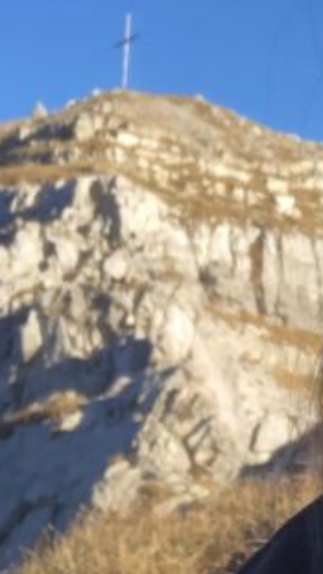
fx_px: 1751
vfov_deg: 18.4
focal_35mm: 115
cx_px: 580
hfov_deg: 10.0
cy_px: 107
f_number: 2.2
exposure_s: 1/626
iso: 20
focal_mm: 2.87
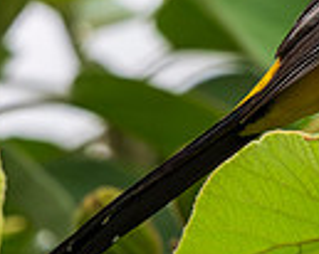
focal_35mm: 4333
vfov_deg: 0.4
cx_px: 412
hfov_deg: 0.4
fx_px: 40878
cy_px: -32
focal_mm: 600
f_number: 9
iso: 2800
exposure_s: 1/2000
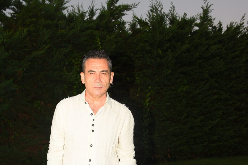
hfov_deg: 58.8
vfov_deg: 41.1
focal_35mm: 32
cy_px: 82
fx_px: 220
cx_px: 124
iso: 800
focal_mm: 32
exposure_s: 1/60
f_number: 7.1
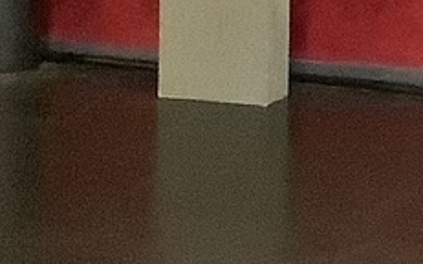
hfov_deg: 8.6
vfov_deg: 5.5
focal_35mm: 232
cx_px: 804
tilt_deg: -6.2
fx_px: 2673
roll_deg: -0.6
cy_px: -304
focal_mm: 3.3
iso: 640
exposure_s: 1/24
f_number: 2.4
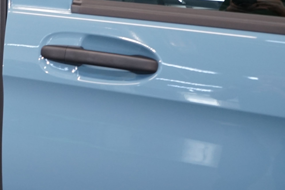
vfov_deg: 15.4
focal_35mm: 88
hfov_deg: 20.9
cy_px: 38
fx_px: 697
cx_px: -89
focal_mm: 29
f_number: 5.6
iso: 1000
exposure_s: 1/30
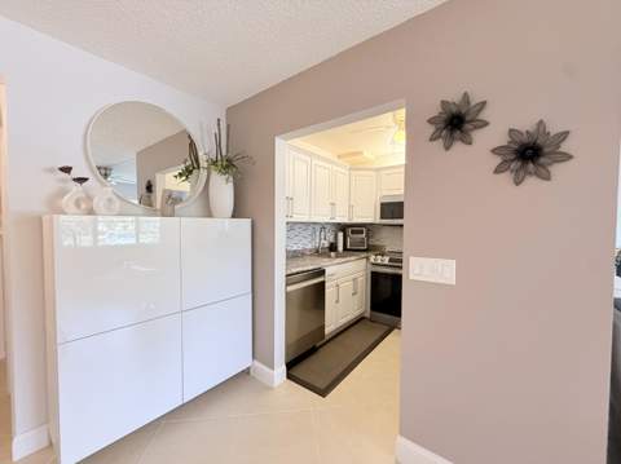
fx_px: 251
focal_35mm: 14
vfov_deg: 85.6
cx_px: 310
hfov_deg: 102.1
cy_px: 232
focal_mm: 2.22
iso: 250
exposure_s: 1/120
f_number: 2.2
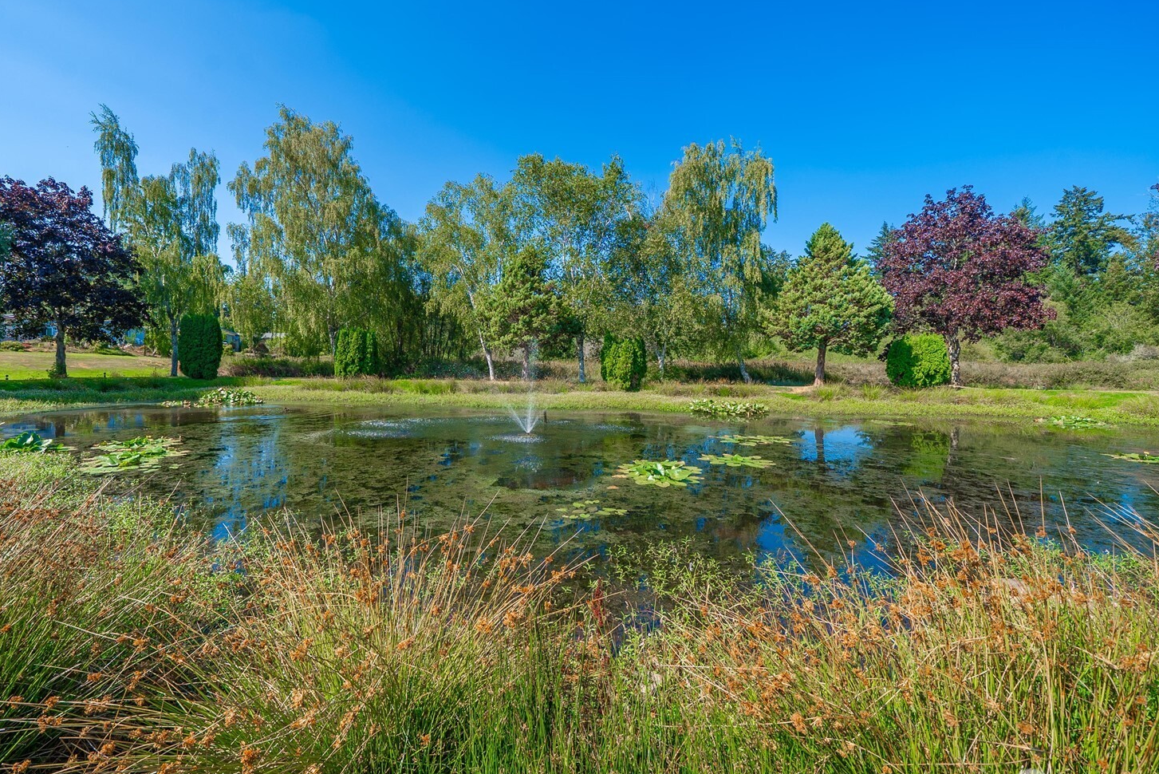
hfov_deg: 104.0
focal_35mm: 14
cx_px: 530
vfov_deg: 81.2
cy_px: 368
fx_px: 451
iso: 80
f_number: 7.1
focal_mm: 12
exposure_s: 1/125
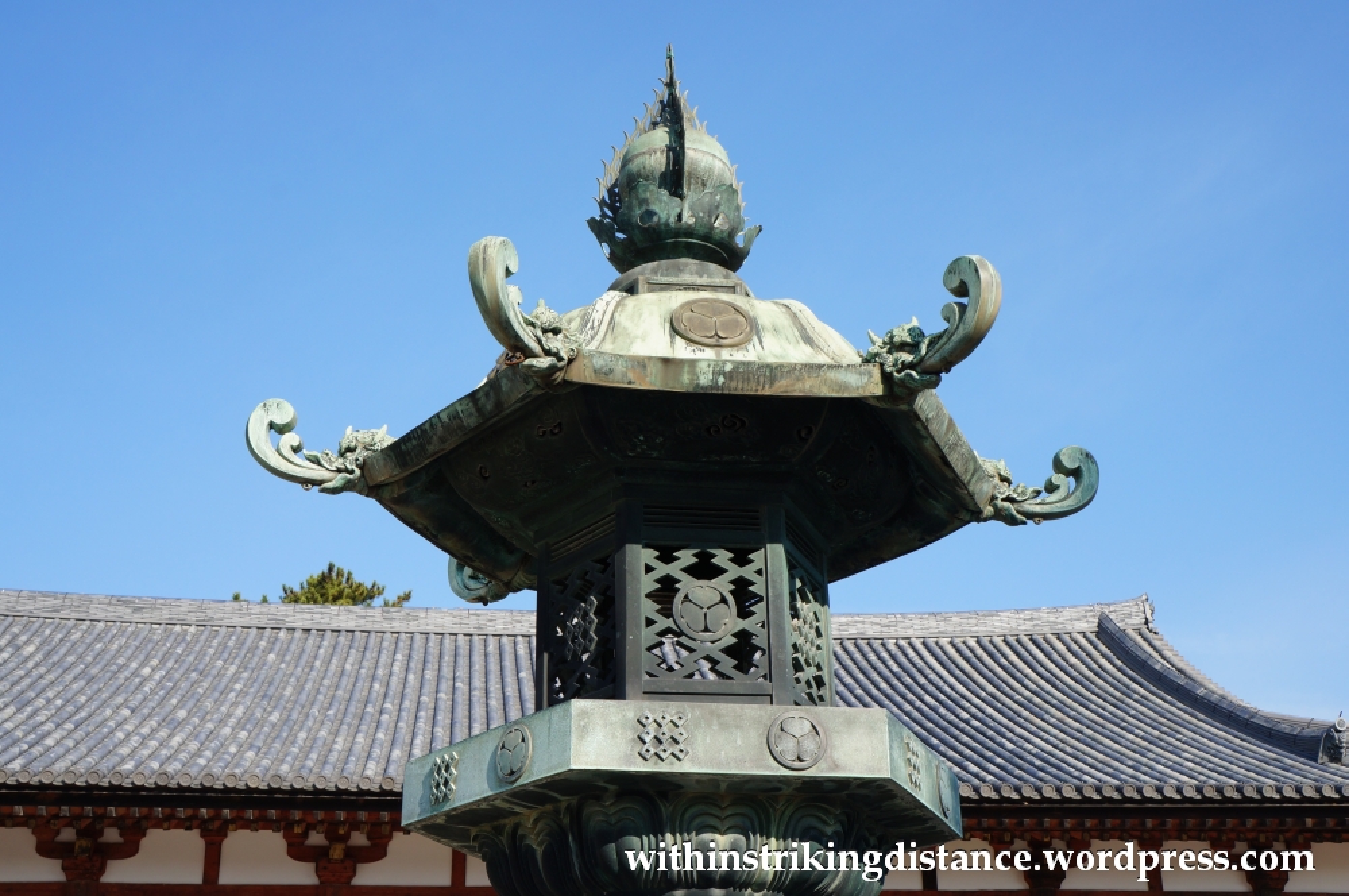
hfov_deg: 43.7
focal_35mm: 45
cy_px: 448
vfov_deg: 29.8
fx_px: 1684
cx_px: 674
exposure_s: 1/200
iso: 200
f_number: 13
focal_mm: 30
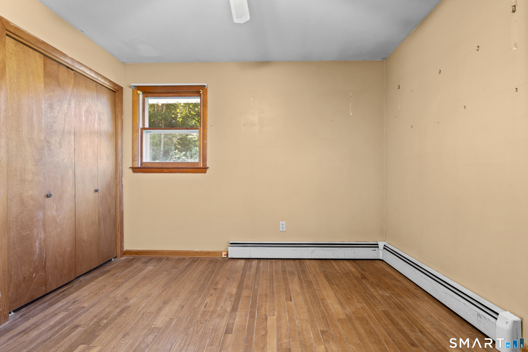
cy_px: 176
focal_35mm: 16
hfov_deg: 96.7
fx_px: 235
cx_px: 264
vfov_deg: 73.7
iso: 250
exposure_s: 4
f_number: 9
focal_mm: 16
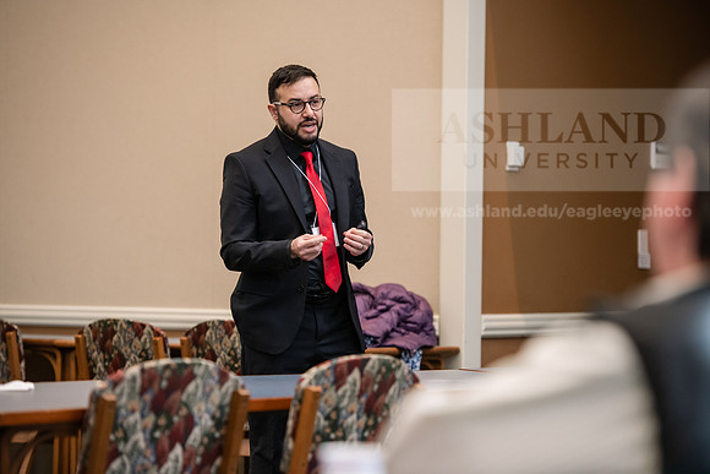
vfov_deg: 9.5
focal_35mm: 145
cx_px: 355
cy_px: 237
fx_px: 2860
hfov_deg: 14.2
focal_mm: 145
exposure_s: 1/200
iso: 1600
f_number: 3.2
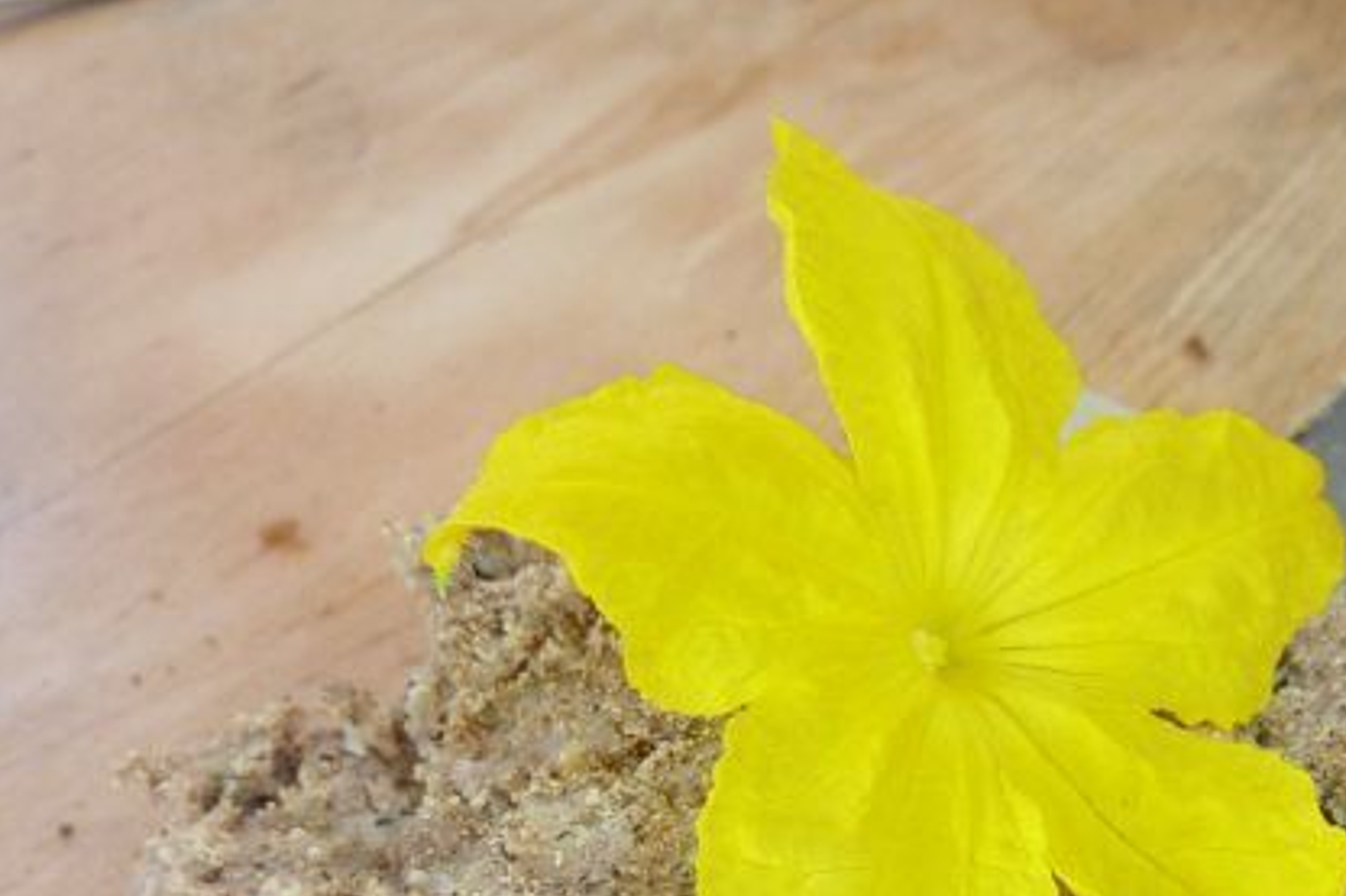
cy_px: 860
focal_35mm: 50
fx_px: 1869
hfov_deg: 38.1
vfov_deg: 25.8
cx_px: 1077
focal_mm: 4.1
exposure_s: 1/40
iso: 100
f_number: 4
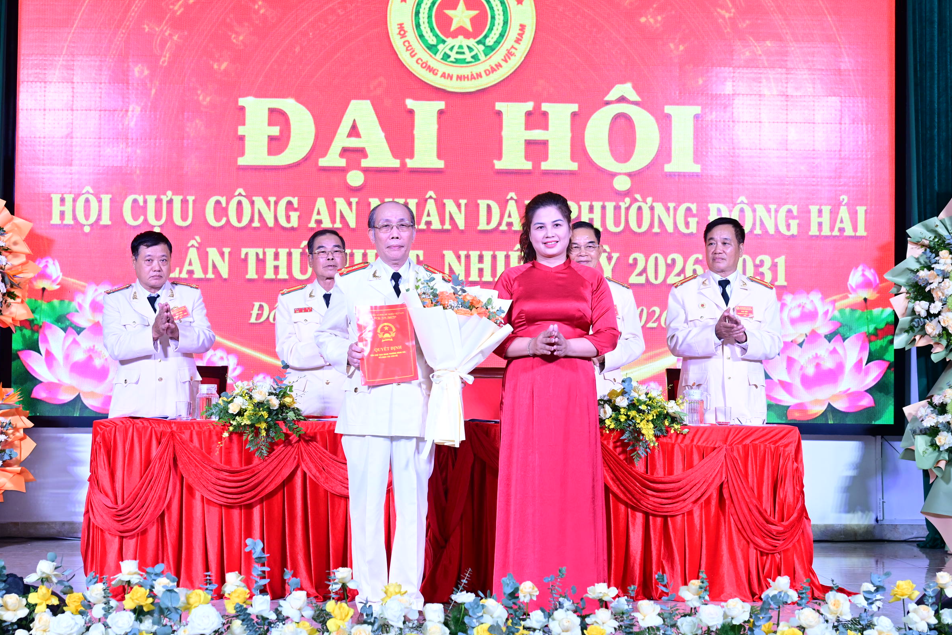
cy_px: 330
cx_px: 437
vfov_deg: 24.2
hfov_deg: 35.6
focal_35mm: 56
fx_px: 1481
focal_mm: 44
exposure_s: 1/160
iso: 640
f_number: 4
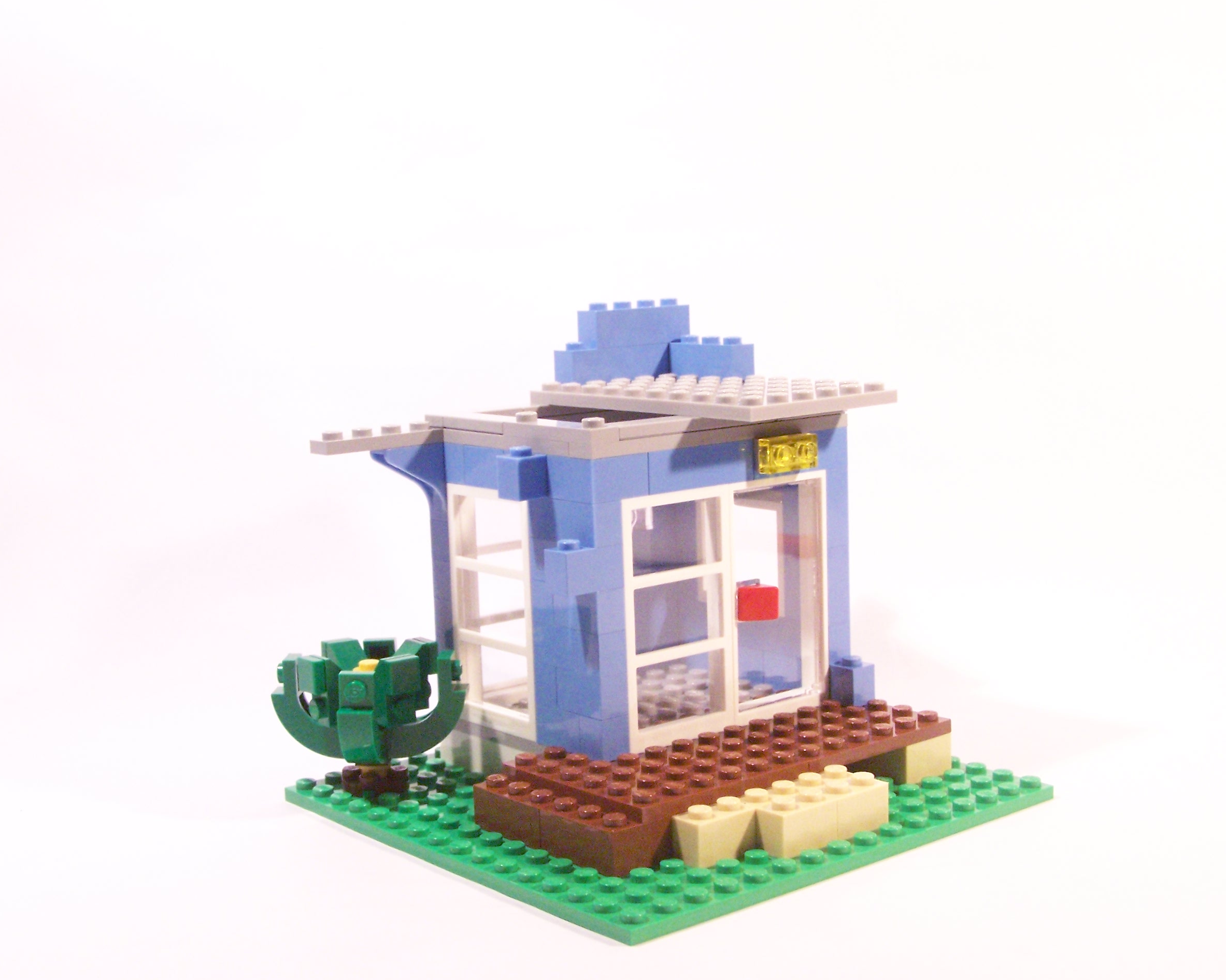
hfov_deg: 36.6
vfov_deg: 29.7
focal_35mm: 51
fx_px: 1851
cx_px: 646
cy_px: 492
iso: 400
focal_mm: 8
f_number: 3.6
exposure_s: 1/30
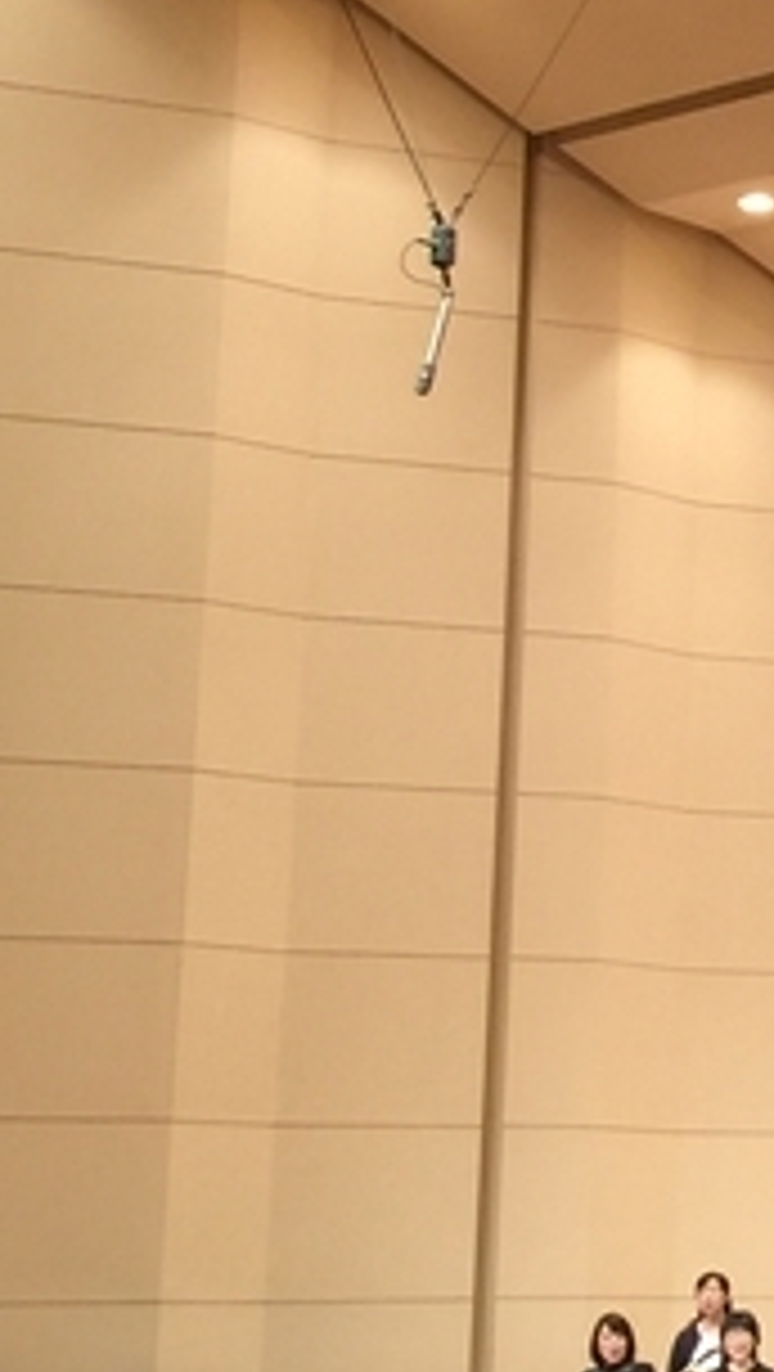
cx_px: 1336
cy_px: 364
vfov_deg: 20.0
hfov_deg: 10.8
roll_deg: -0.6
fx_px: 3860
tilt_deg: +13.2
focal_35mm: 106
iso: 32
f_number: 2.2
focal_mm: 4.15
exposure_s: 1/15
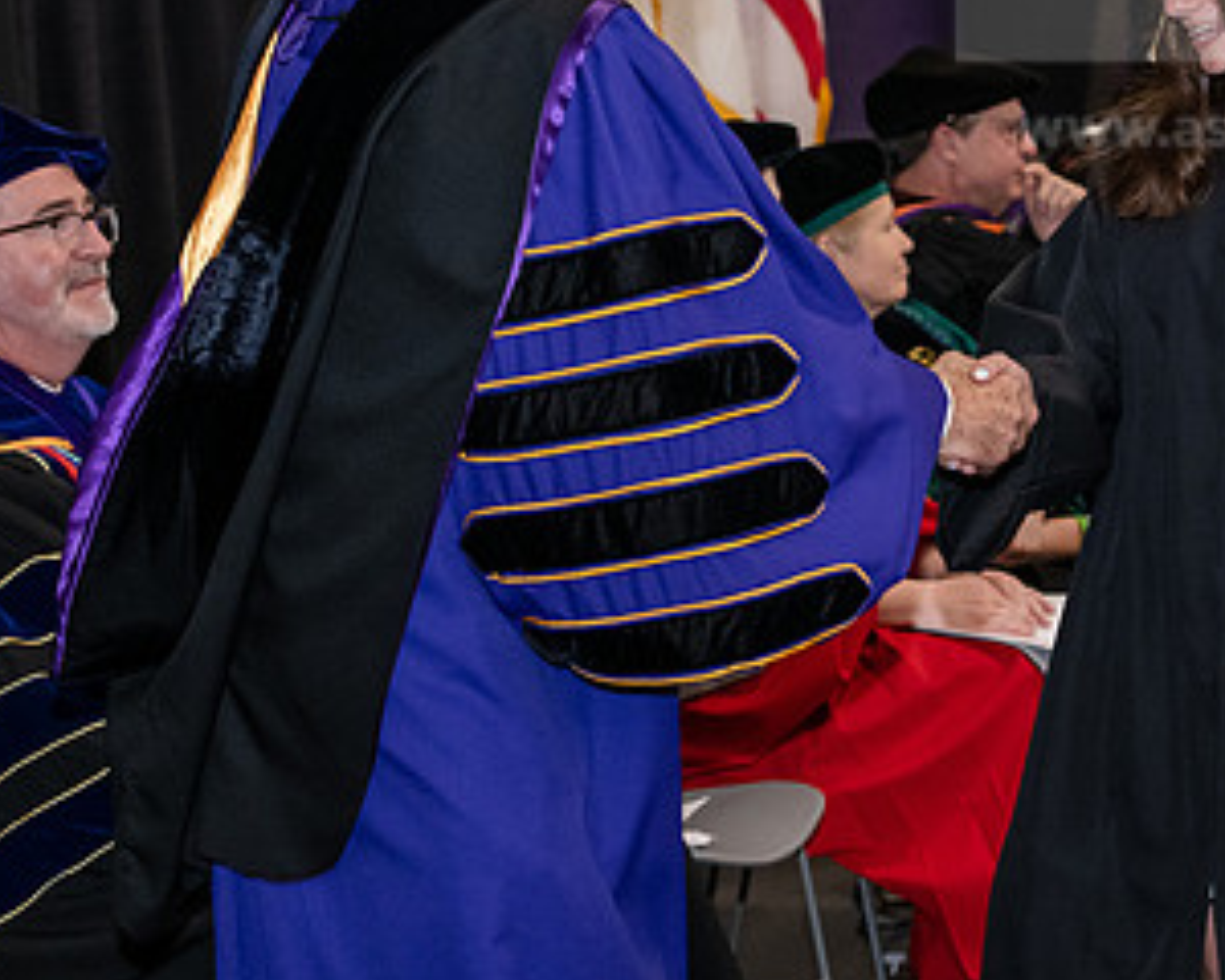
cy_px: 214
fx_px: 4604
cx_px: 833
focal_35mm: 127
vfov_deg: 12.1
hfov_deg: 15.1
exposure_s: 1/200
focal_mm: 70
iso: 2500
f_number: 5
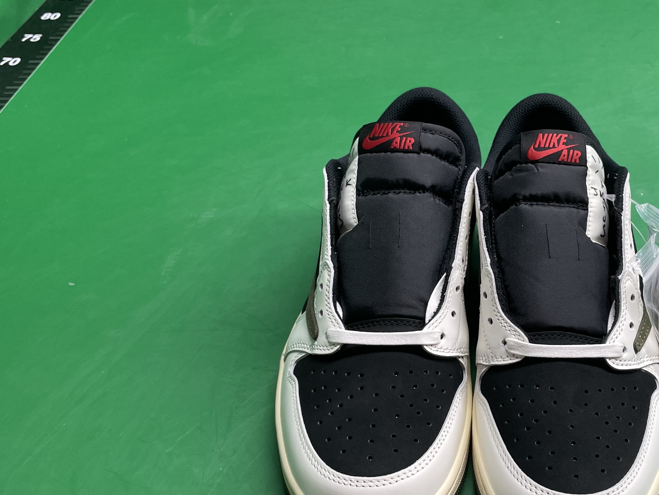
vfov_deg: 35.0
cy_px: 308
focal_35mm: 41
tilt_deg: -42.0
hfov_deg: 44.5
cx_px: 478
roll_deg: +0.6
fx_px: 781
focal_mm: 4.2
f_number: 1.6
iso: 125
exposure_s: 1/100
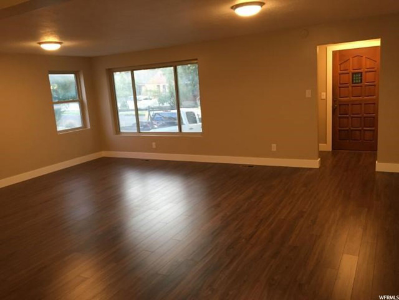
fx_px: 334
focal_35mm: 29
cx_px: 200
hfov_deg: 61.7
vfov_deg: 48.2
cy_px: 150
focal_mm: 4.15
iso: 125
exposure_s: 1/30
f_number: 2.2
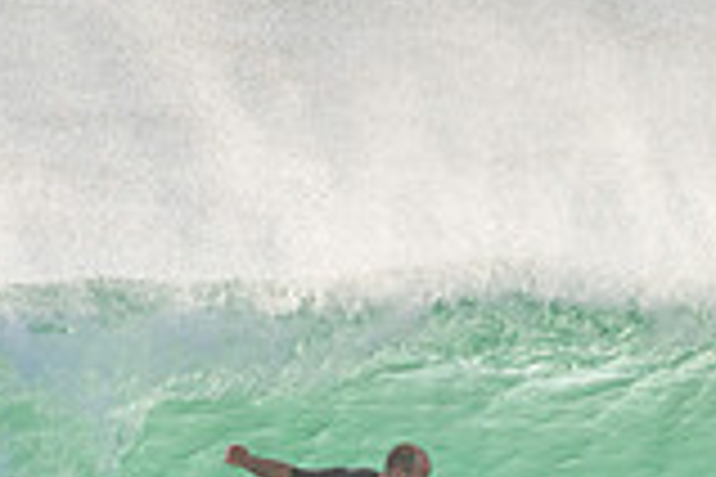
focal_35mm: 2240
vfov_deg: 0.6
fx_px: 44548
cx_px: 818
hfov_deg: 0.9
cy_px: 606
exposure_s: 1/2000
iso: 400
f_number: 5.6
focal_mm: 500
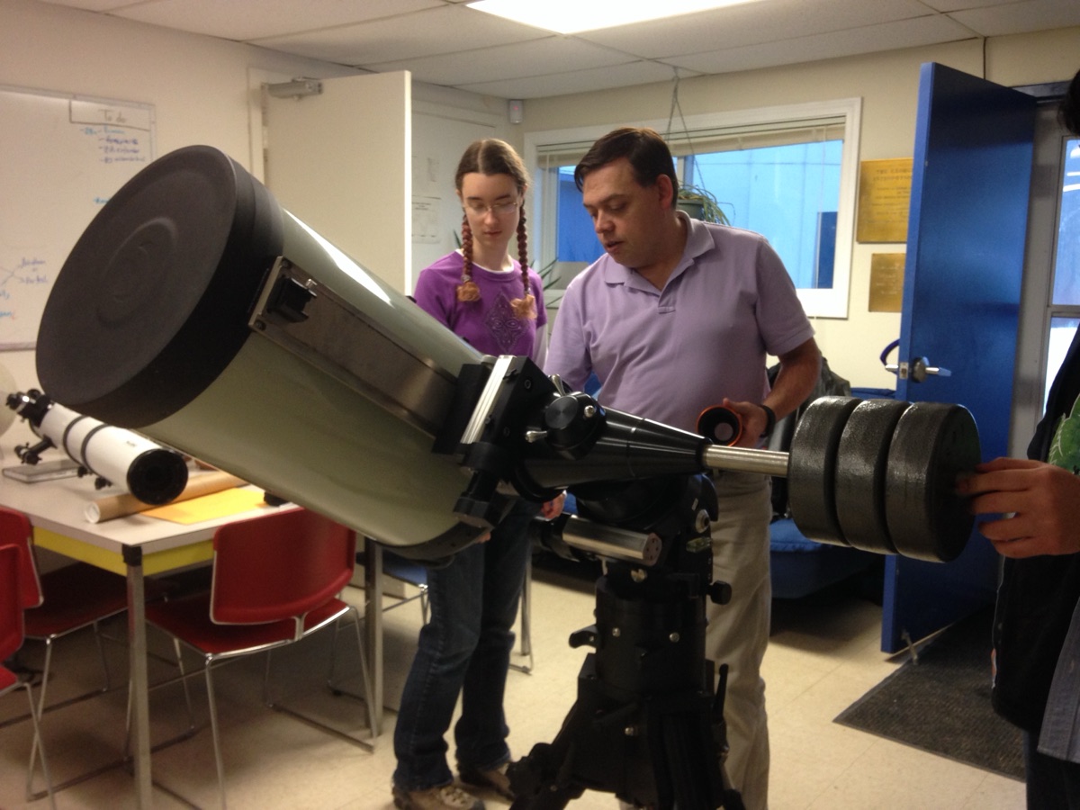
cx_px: 540
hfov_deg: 55.4
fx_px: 1030
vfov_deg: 42.9
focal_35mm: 33
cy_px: 405
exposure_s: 1/20
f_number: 2.4
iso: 160
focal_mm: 4.12
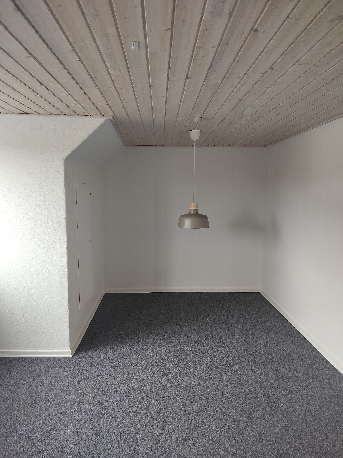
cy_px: 229
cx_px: 172
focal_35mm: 24
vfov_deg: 71.6
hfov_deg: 56.8
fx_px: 317
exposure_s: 1/30
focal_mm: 5.24
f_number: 1.7
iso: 160
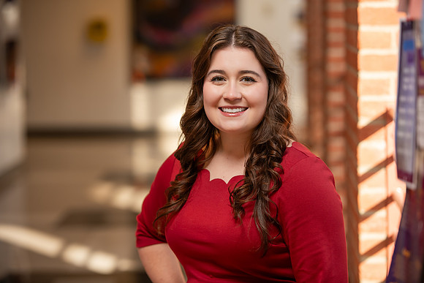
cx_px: 212
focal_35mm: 130
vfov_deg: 10.6
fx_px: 1531
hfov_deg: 15.8
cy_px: 142
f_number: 3.2
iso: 250
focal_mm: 130
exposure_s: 1/250
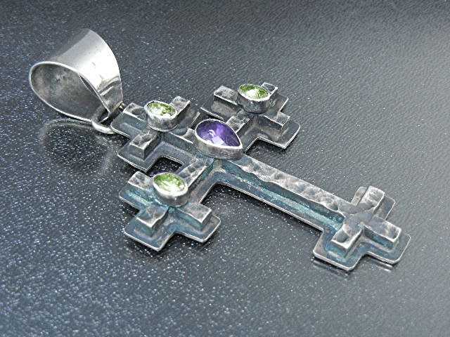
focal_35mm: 68
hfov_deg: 28.6
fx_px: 884
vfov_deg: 21.6
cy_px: 168
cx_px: 225
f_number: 4.1
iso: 652
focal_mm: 12.2
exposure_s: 1/30
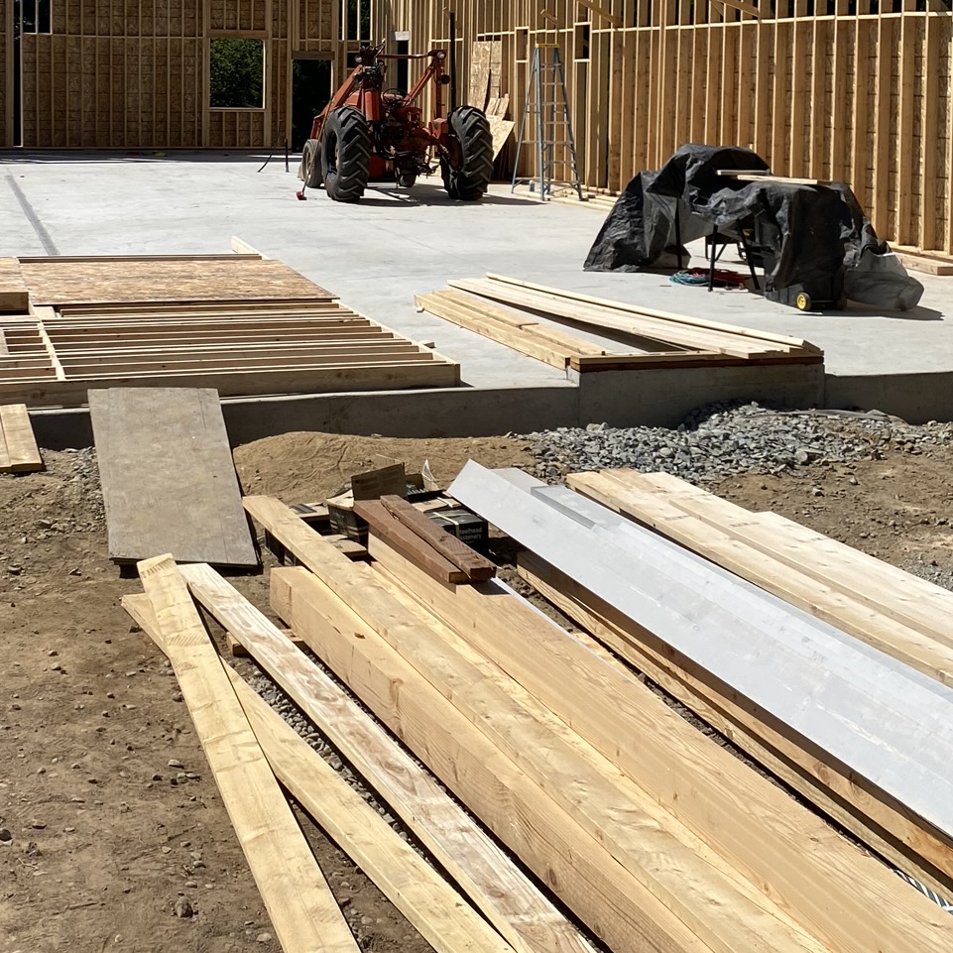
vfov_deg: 33.5
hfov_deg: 34.4
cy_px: 169
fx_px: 1526
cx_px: 341
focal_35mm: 49
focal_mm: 4.25
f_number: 1.8
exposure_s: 1/4608
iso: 32
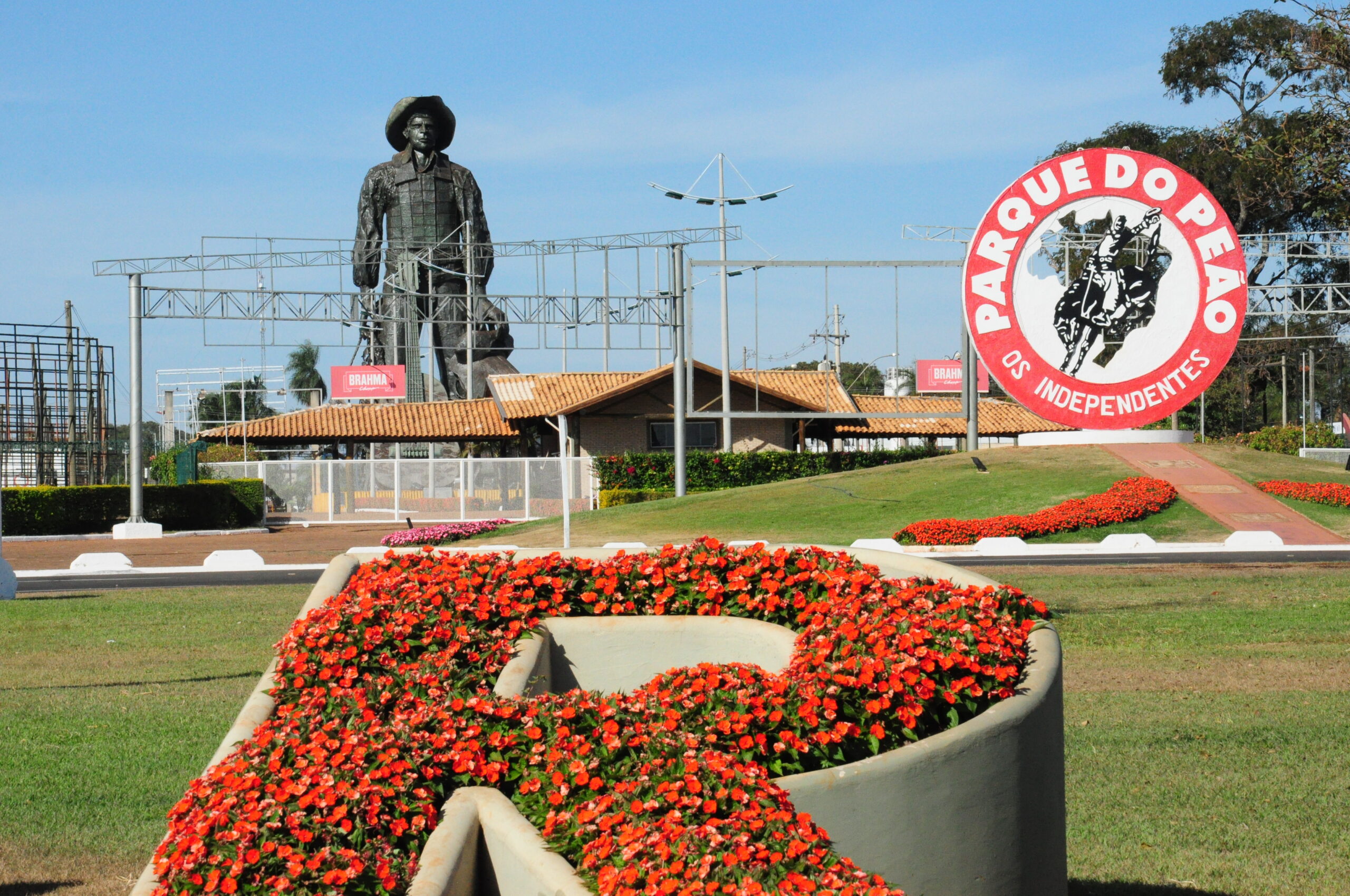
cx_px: 675
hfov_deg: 17.1
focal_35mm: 120
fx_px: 4494
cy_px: 448
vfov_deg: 11.4
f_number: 16
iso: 1600
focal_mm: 80
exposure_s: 1/1250
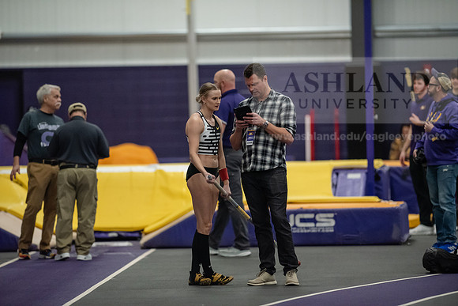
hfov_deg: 6.9
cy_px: 153
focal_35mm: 300
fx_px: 3817
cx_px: 229
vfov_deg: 4.6
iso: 5000
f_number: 2.8
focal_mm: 300
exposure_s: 1/800
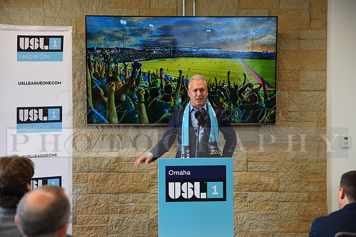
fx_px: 643
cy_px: 118
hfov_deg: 31.0
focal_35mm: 65
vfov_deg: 20.9
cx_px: 178
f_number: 3.2
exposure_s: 1/60
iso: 400
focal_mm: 65
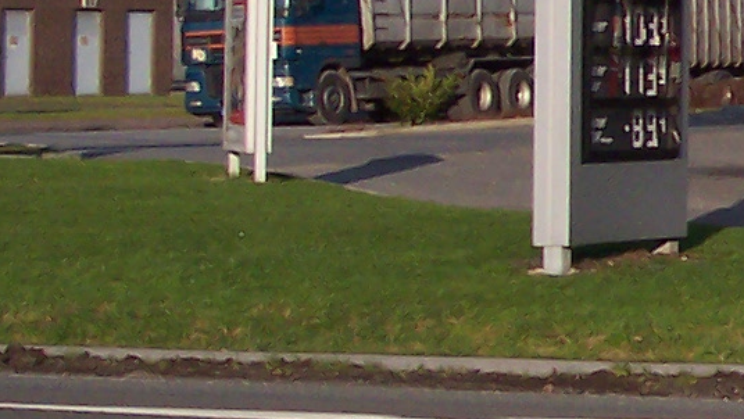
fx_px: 3927
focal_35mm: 199
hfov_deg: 9.9
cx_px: 1544
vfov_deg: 6.1
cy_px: -80
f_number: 4.8
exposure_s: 1/700
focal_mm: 8
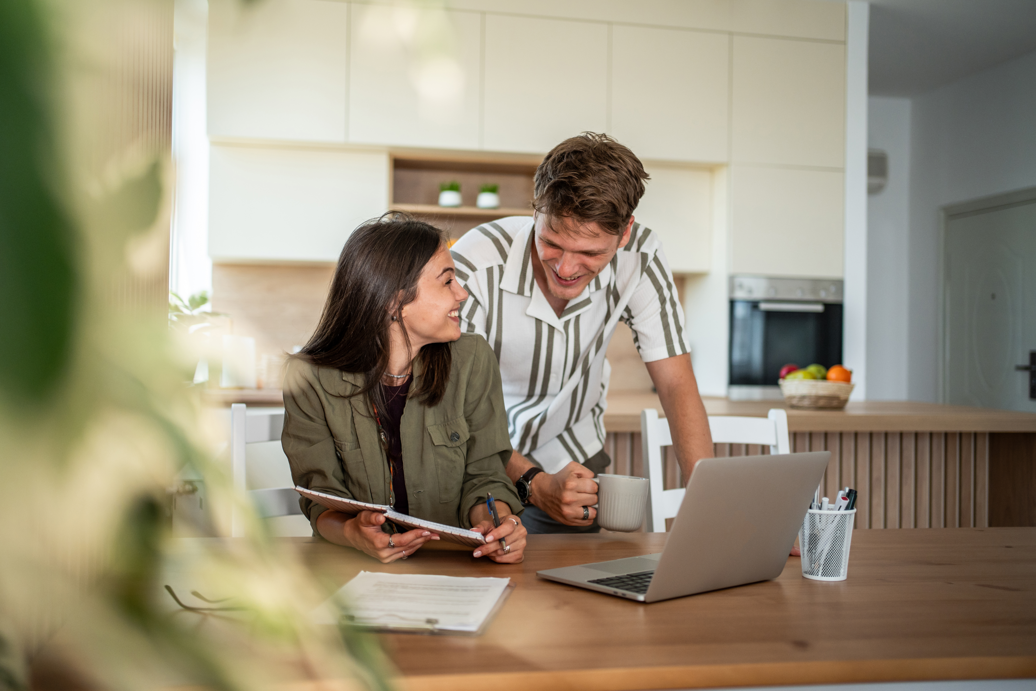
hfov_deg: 54.4
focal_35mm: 35
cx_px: 518
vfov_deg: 37.9
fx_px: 1007
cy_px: 346
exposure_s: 1/800
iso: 640
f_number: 1.8
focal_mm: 35
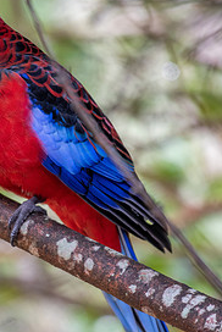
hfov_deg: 1.1
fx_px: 11431
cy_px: 198
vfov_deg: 1.7
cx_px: 55
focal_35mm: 1239
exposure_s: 1/160
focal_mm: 500
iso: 560
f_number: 5.6
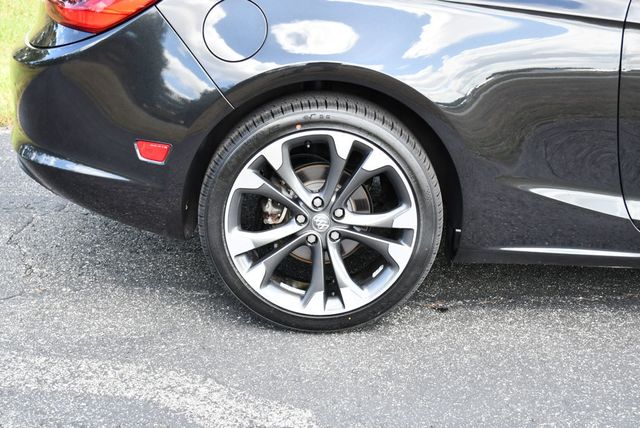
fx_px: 1139
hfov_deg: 31.4
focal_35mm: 64
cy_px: 214
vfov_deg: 21.3
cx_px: 320
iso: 450
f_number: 4.8
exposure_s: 1/250
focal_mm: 32
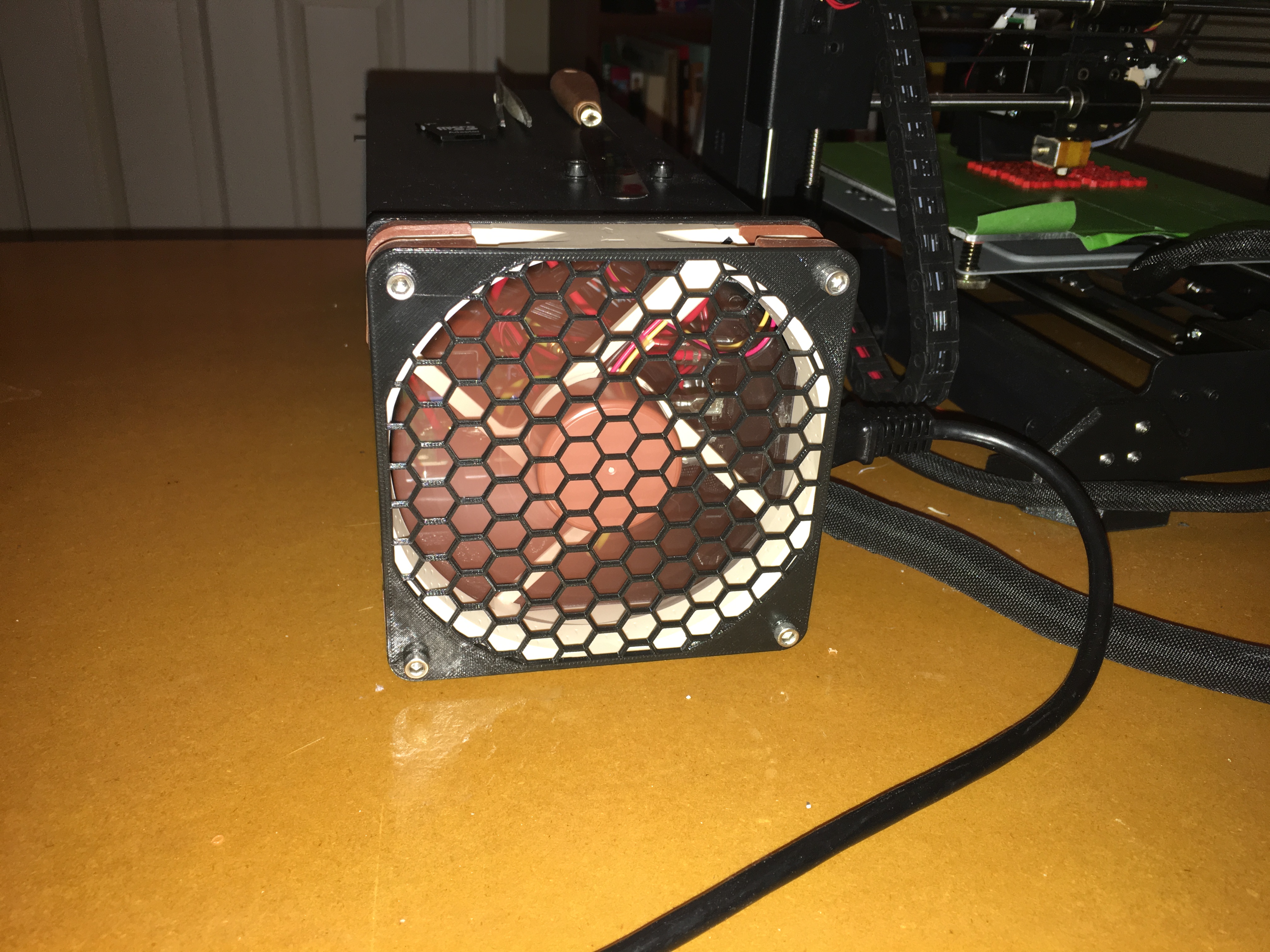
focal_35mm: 29
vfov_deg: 48.2
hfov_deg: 61.7
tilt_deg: -25.4
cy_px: 476
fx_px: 1064
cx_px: 635
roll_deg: -3.4
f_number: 2.2
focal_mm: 4.15
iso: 40
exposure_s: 1/16
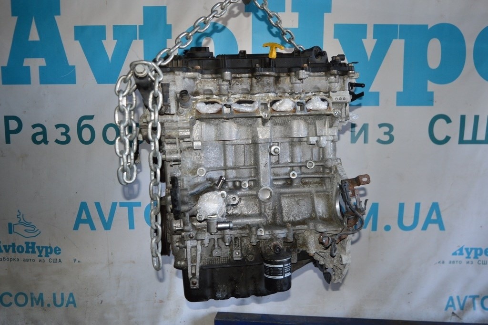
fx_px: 406
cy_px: 162
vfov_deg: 43.5
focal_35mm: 30
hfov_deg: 62.0
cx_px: 244
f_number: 3.8
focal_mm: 20
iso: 450
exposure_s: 1/60
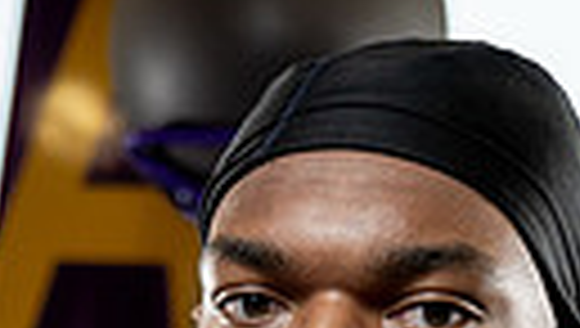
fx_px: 1971
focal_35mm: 128
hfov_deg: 16.7
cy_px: 917
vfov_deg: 8.3
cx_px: 229
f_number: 4
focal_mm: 35
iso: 640
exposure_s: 1/250
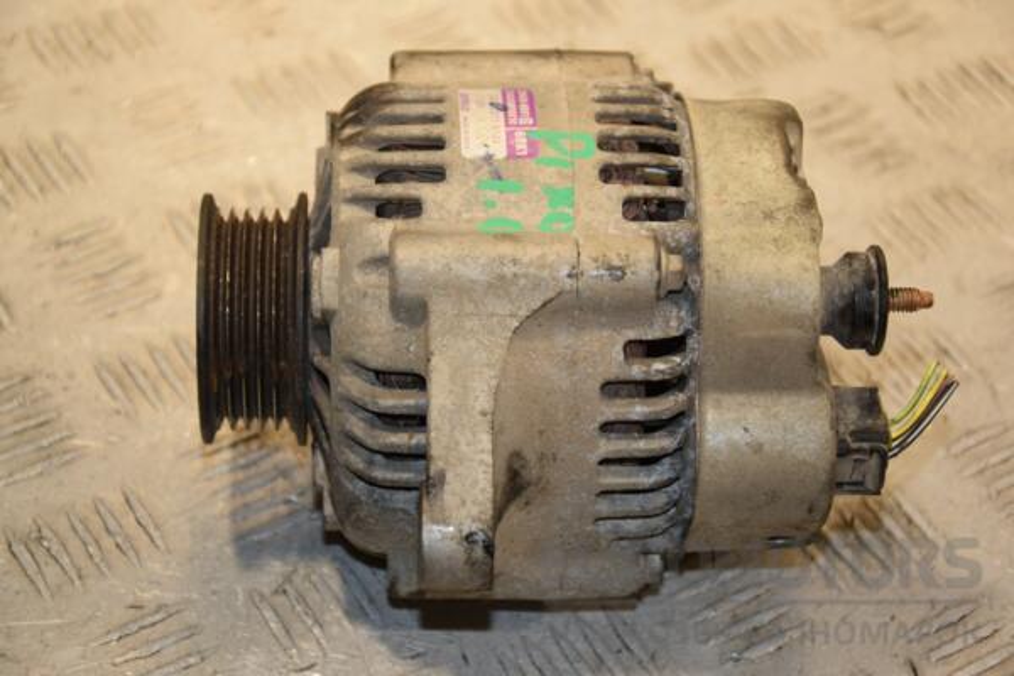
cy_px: 338
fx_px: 2957
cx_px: 507
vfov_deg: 13.0
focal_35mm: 105
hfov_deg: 19.5
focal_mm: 70
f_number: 5.6
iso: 800
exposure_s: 1/200
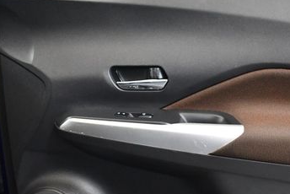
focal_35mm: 67
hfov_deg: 29.8
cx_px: 194
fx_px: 540
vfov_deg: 20.2
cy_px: 144
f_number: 3.5
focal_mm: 18
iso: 3200
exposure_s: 1/60
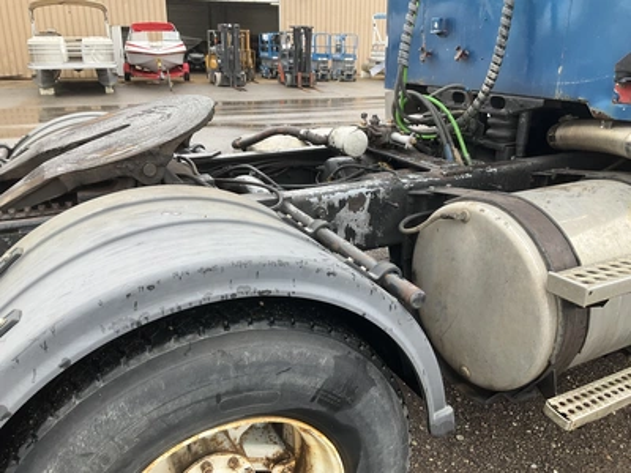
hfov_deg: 61.7
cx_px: 316
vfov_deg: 48.2
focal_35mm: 29
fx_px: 529
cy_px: 236
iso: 20
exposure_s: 1/122
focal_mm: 3
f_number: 1.8
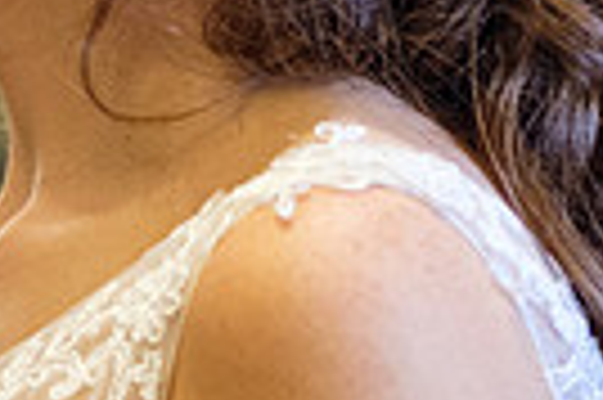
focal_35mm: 410
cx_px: -84
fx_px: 6859
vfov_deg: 3.3
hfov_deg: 5.0
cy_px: -398
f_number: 2
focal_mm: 50
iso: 2500
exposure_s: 1/160
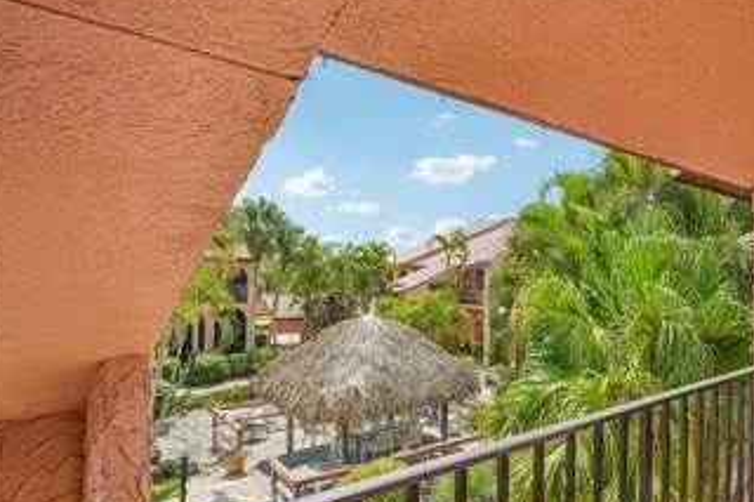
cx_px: 549
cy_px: 267
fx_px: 502
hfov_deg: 69.7
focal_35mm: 24
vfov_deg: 53.0
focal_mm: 16
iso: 400
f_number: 8
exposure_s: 1/800
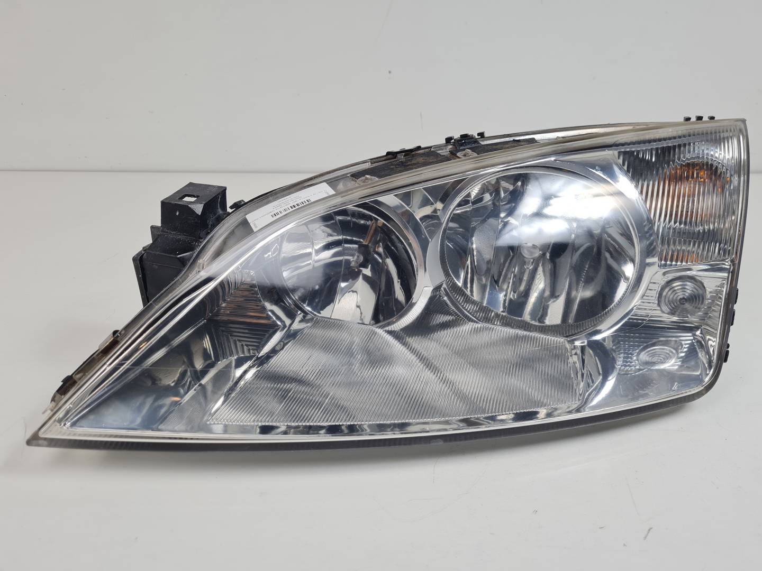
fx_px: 572
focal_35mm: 26
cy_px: 286
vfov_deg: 53.1
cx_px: 381
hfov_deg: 67.3
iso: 50
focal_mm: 5.4
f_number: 1.8
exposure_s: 1/325
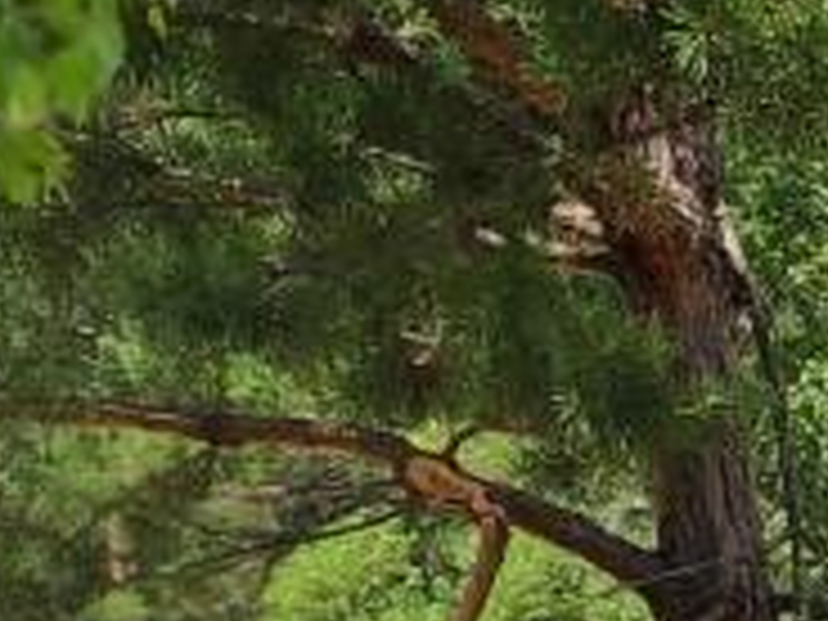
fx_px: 6937
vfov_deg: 5.1
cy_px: 994
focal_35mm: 290
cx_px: 1588
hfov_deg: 6.6
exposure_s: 1/607
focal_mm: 5.54
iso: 100
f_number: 2.4
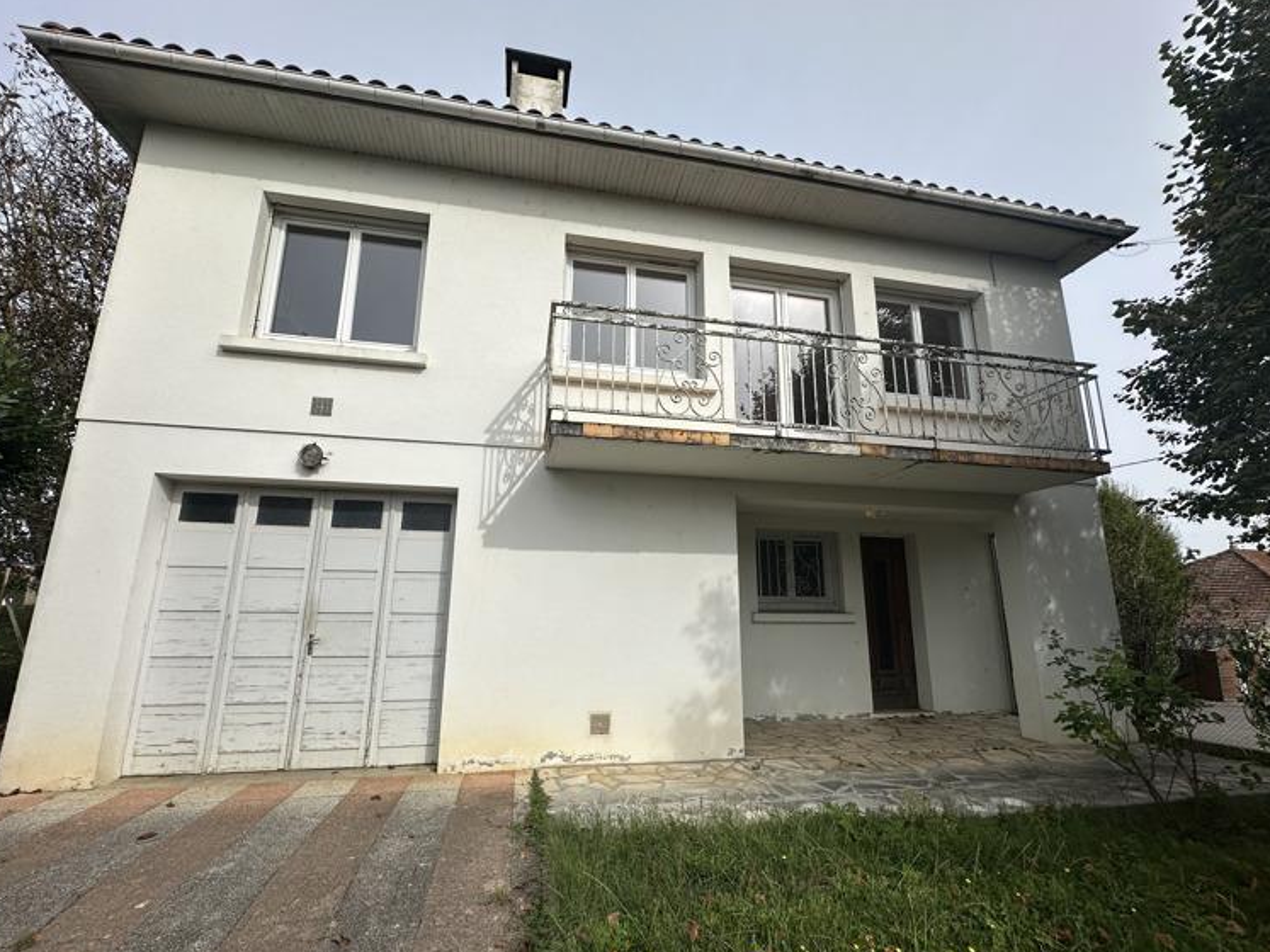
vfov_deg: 81.7
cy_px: 498
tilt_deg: +12.6
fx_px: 550
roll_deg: -0.6
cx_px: 631
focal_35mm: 15
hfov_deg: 98.2
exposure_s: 1/2451
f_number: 2.2
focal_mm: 2.22
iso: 50
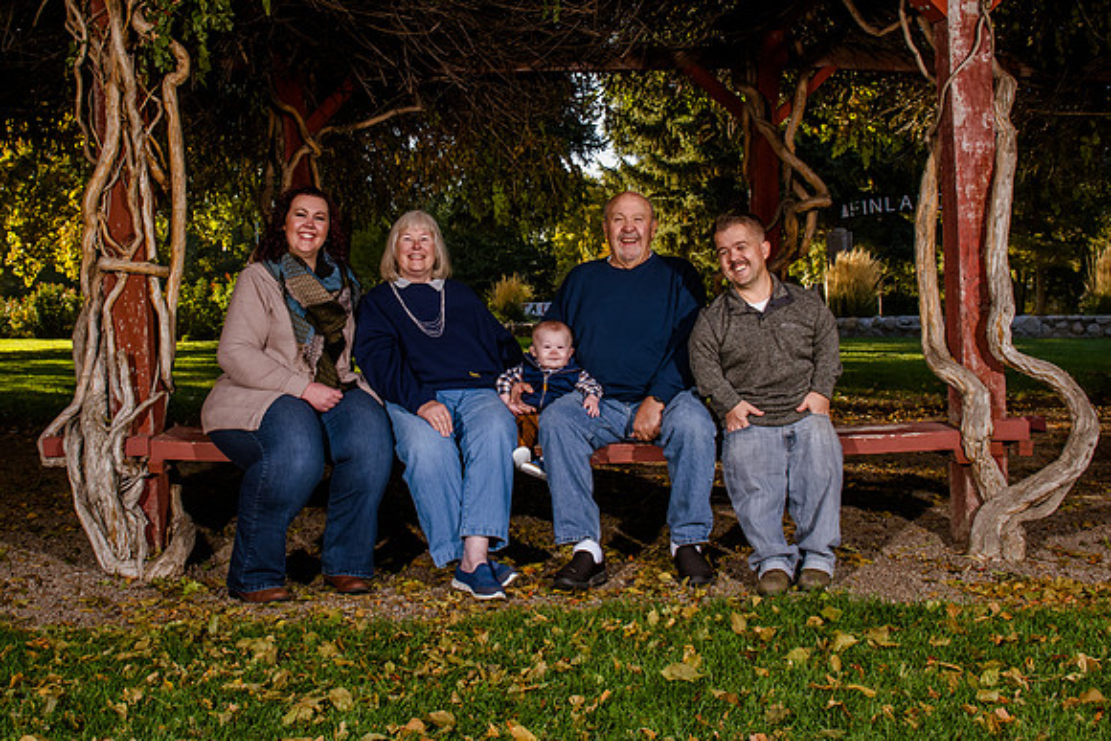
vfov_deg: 38.5
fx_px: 1055
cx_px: 468
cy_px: 290
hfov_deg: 55.3
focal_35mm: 34
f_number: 8
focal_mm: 24
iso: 500
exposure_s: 1/200
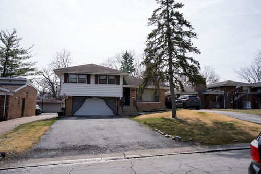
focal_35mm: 28
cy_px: 87
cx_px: 130
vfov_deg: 46.4
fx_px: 203
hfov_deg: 65.5
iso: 100
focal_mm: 28
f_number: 9
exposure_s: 1/160
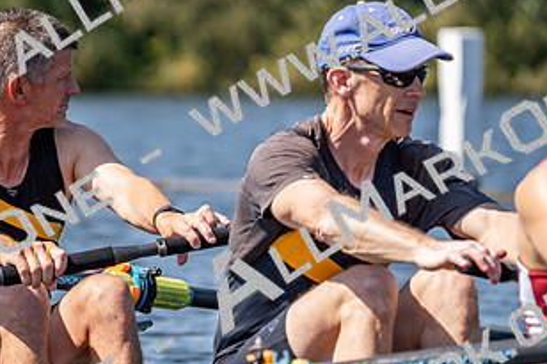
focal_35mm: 556
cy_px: 166
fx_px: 8443
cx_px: 60
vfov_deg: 2.5
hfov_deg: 3.7
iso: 320
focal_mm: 295
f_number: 5.6
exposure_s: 1/2000
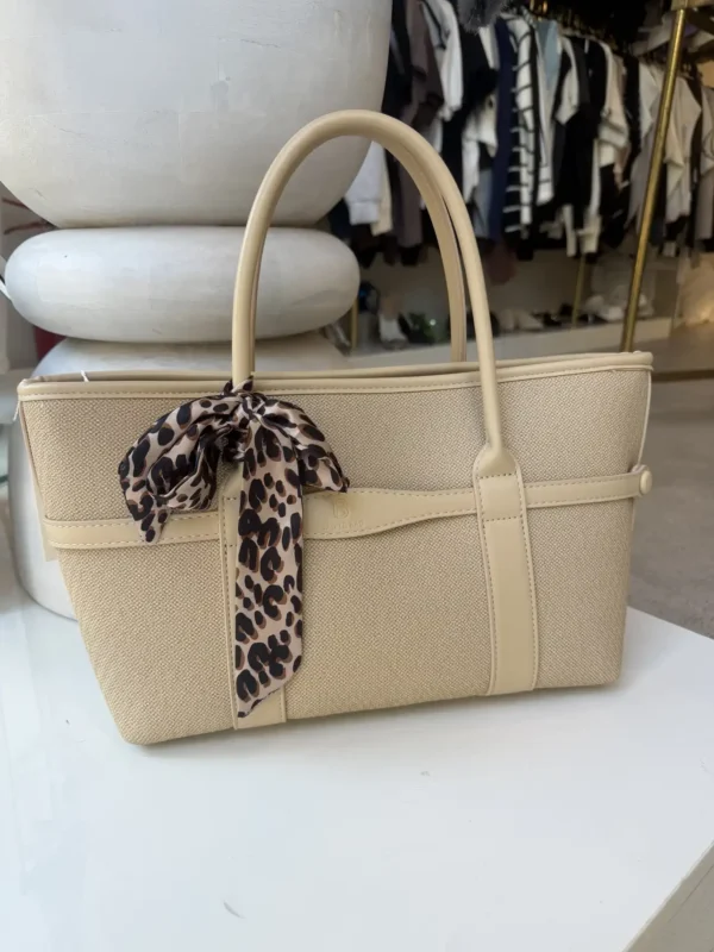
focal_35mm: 24
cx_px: 357
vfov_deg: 71.6
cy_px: 476
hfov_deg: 56.8
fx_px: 660
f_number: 1.78
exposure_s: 1/123
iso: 50
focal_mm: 6.76
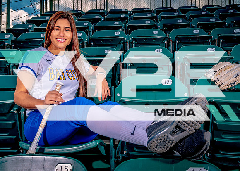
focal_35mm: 39
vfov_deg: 36.1
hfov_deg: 48.9
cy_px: 88
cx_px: 101
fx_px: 263
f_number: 11
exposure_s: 1/125
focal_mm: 34
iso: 100
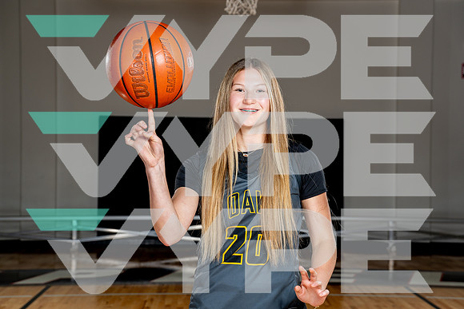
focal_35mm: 66
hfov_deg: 30.5
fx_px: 851
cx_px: 232
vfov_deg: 20.6
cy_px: 154
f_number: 5.6
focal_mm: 66
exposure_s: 1/250
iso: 200
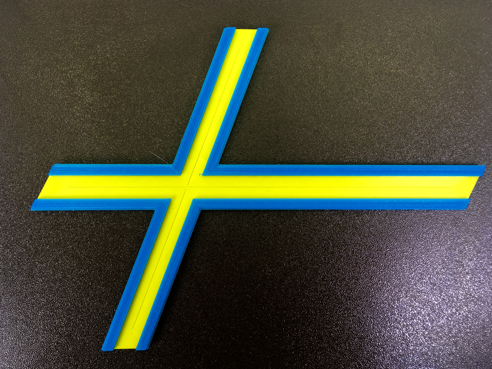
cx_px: 246
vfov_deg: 48.2
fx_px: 412
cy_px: 184
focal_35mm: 29
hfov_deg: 61.7
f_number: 2.2
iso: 25
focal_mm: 4.15
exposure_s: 1/102
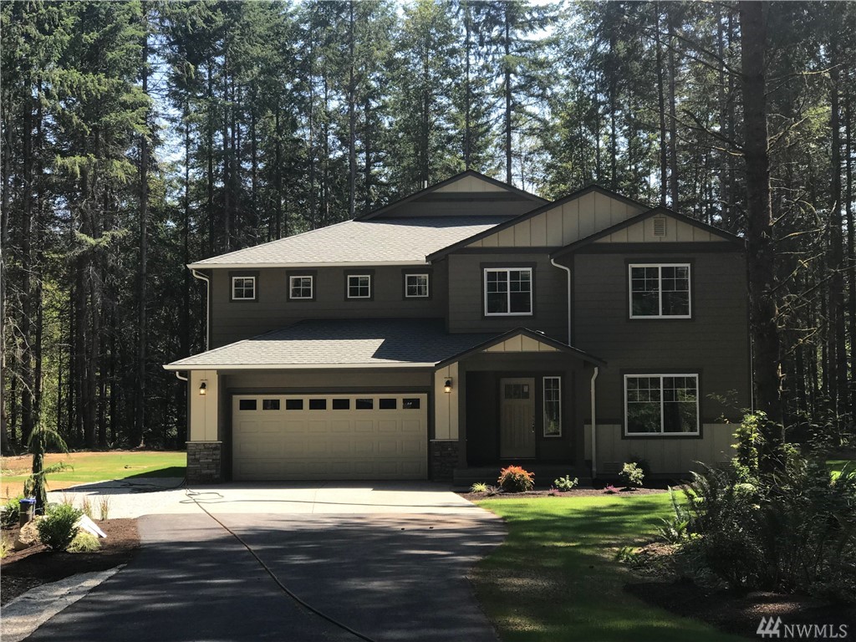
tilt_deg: +2.1
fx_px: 1410
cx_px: 428
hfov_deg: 33.8
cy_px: 321
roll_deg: +0.7
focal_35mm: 57
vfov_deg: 25.7
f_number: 2.8
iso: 20
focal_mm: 6.6
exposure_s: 1/264
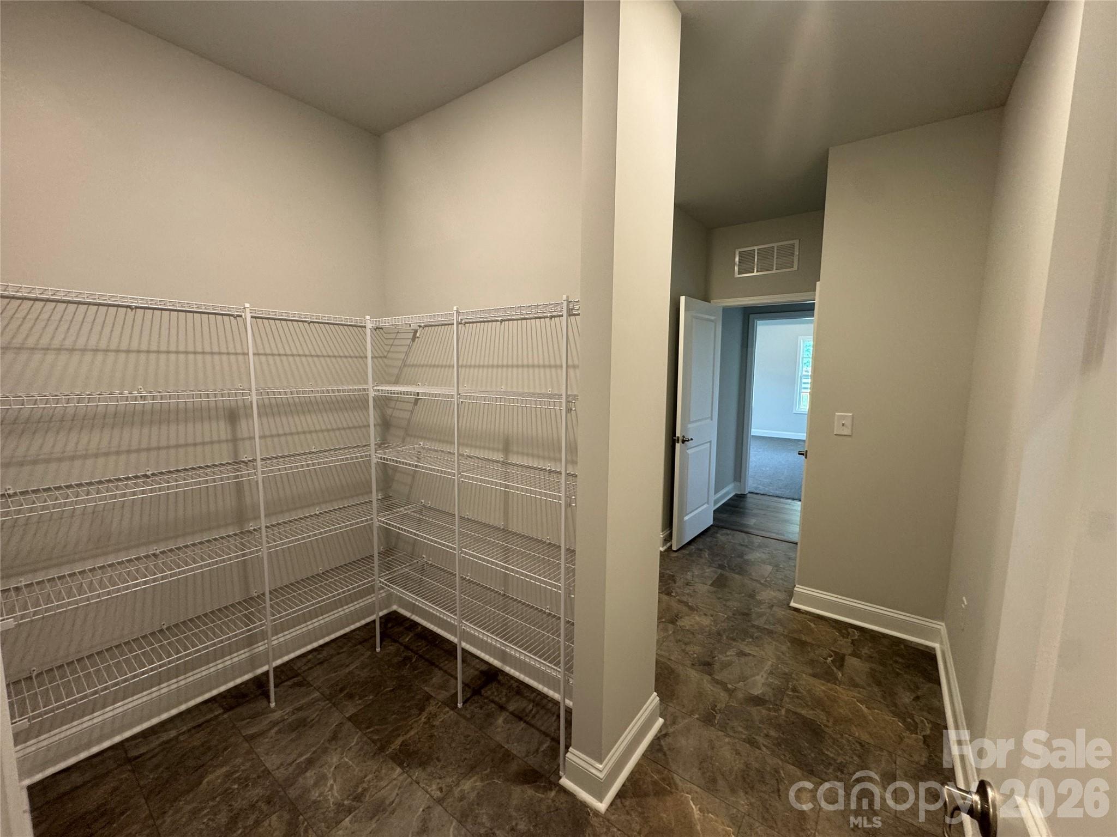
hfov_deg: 102.1
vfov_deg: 85.7
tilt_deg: -6.6
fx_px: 452
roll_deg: -0.5
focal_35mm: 14
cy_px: 418
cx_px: 558
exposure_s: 1/60
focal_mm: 2.22
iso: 160
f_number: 2.2
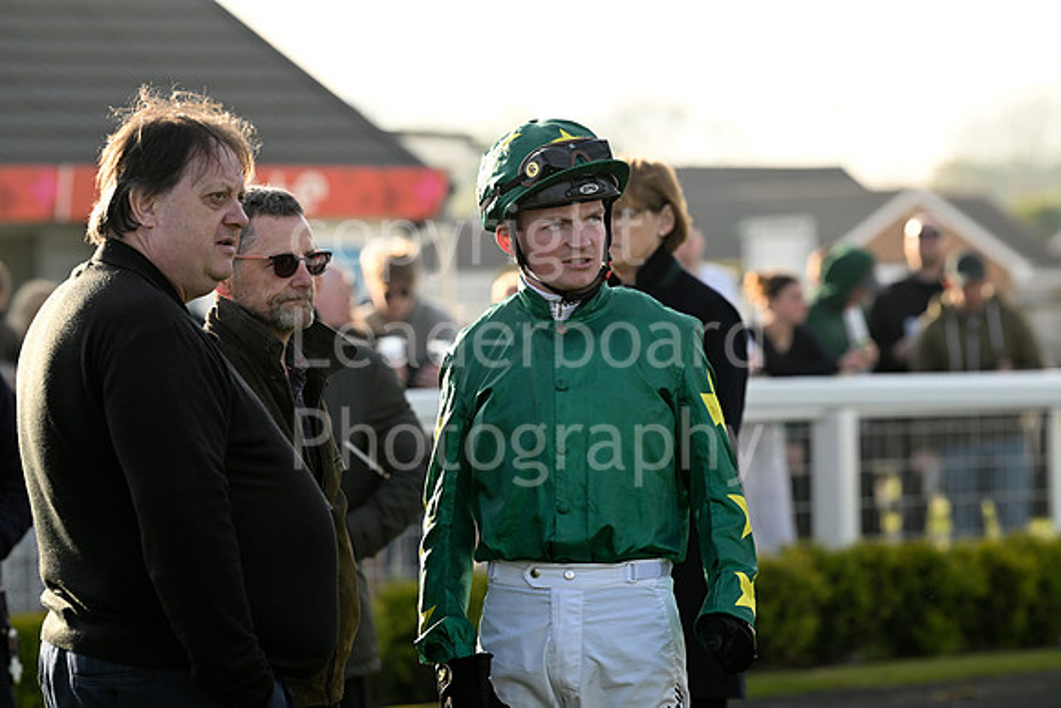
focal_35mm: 200
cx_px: 530
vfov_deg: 6.9
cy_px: 354
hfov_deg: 10.3
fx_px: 5896
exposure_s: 1/1250
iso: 800
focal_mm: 200
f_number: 5.6
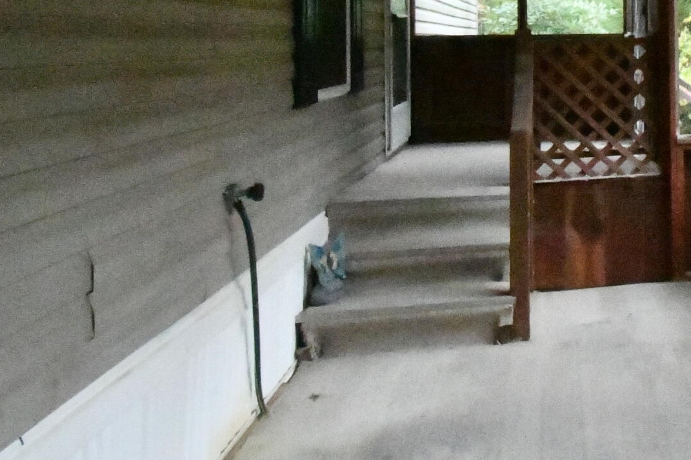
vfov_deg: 29.7
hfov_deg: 36.7
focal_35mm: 42
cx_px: 811
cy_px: -4
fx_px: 806
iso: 25600
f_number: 20
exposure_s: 1/160
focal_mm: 10
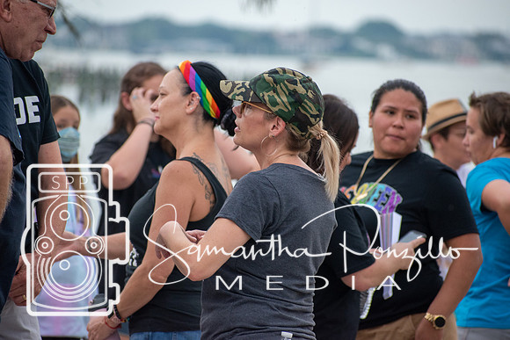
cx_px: 255
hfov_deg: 7.2
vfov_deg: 4.8
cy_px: 170
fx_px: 4038
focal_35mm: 285
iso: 800
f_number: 5.3
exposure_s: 1/1000
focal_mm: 190
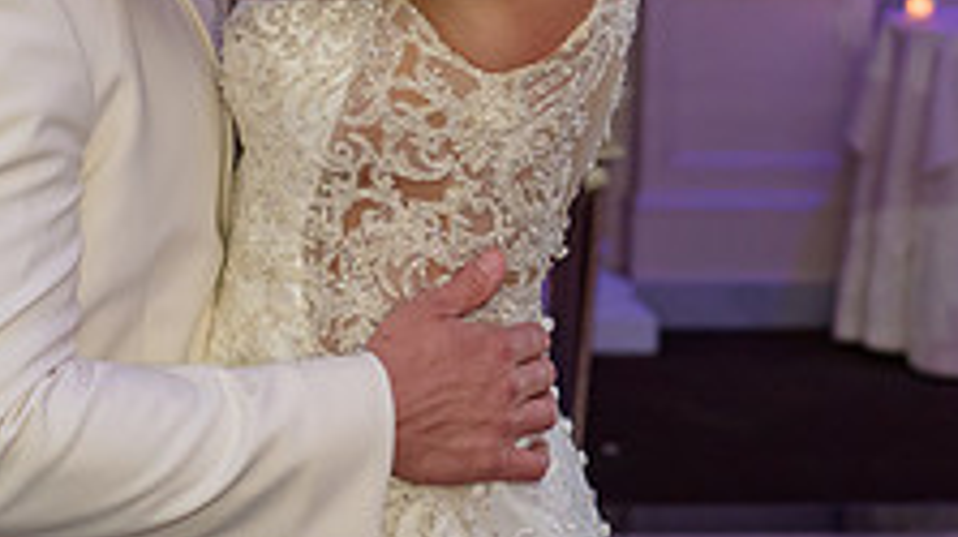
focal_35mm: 158
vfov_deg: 7.6
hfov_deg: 13.6
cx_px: 266
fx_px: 4010
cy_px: -187
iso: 1600
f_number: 3.2
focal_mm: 58
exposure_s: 1/125
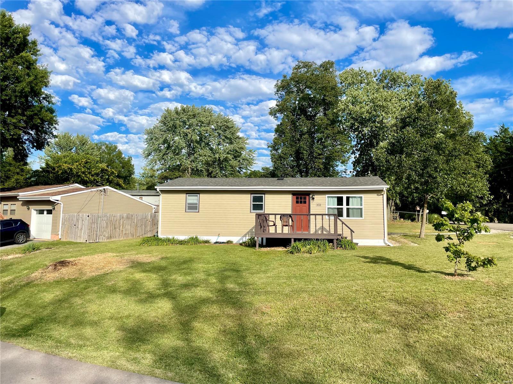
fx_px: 385
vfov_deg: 53.0
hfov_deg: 67.3
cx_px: 256
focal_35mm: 26
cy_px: 192
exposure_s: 1/3205
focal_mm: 4.2
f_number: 1.6
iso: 32
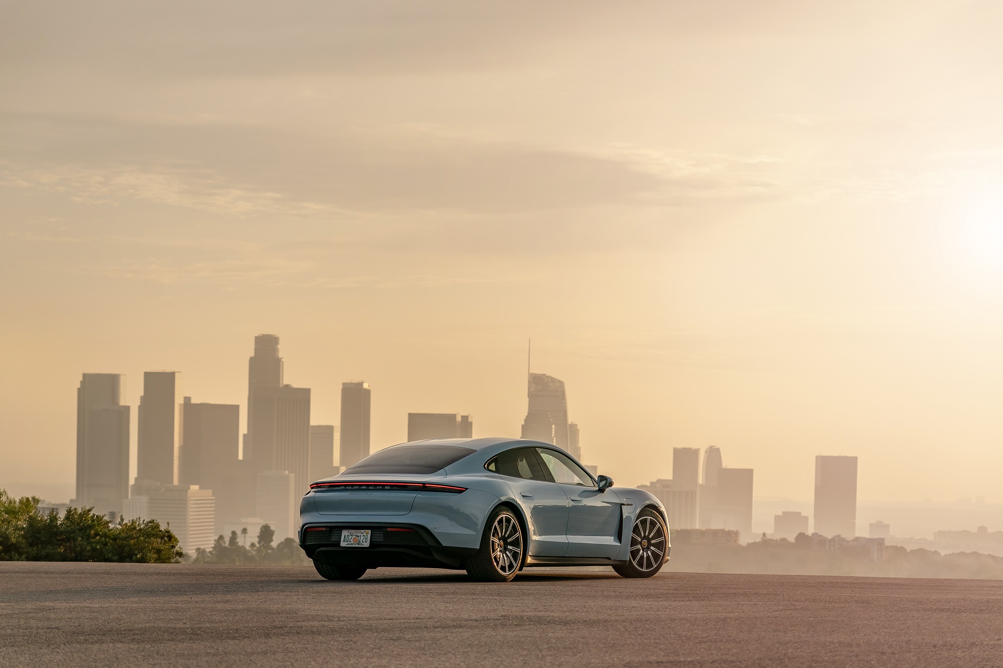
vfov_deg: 14.7
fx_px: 2591
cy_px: 334
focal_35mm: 93
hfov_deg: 21.9
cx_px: 502
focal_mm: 93
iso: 200
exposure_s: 1/640
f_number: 4.5
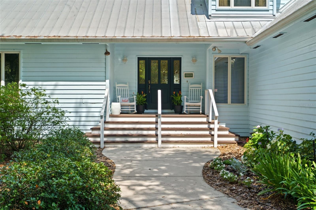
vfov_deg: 37.8
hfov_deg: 54.4
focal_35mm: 35
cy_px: 105
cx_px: 158
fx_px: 307
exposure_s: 1/160
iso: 320
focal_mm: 35
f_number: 8
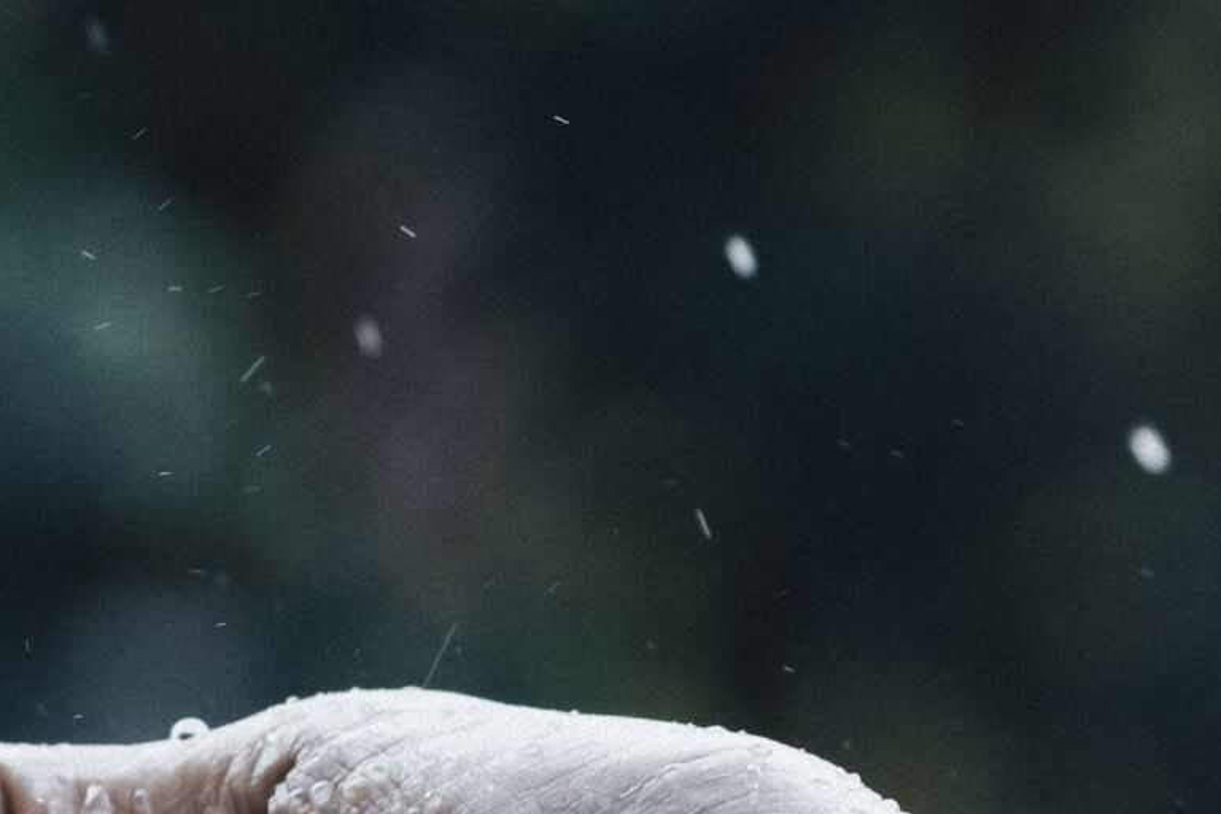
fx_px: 19670
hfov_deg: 3.5
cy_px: 823
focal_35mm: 580
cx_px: -614
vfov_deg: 2.4
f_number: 6.7
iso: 200
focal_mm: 116
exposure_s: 1/350
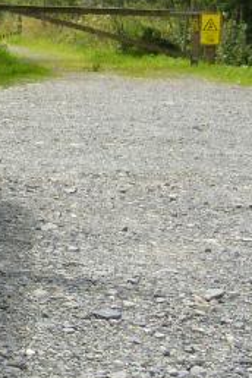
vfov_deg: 18.0
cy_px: 85
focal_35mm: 113
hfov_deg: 11.3
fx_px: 1186
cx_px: -205
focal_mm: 5.8
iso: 100
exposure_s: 1/200
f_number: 5.6
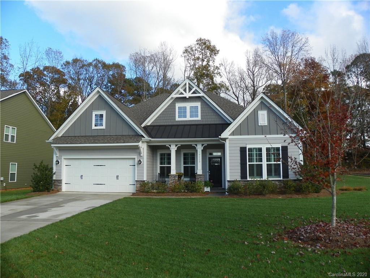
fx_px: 278
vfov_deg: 53.1
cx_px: 185
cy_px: 139
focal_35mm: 26
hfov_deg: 67.3
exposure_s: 1/320
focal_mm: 4.6
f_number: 4
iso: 64
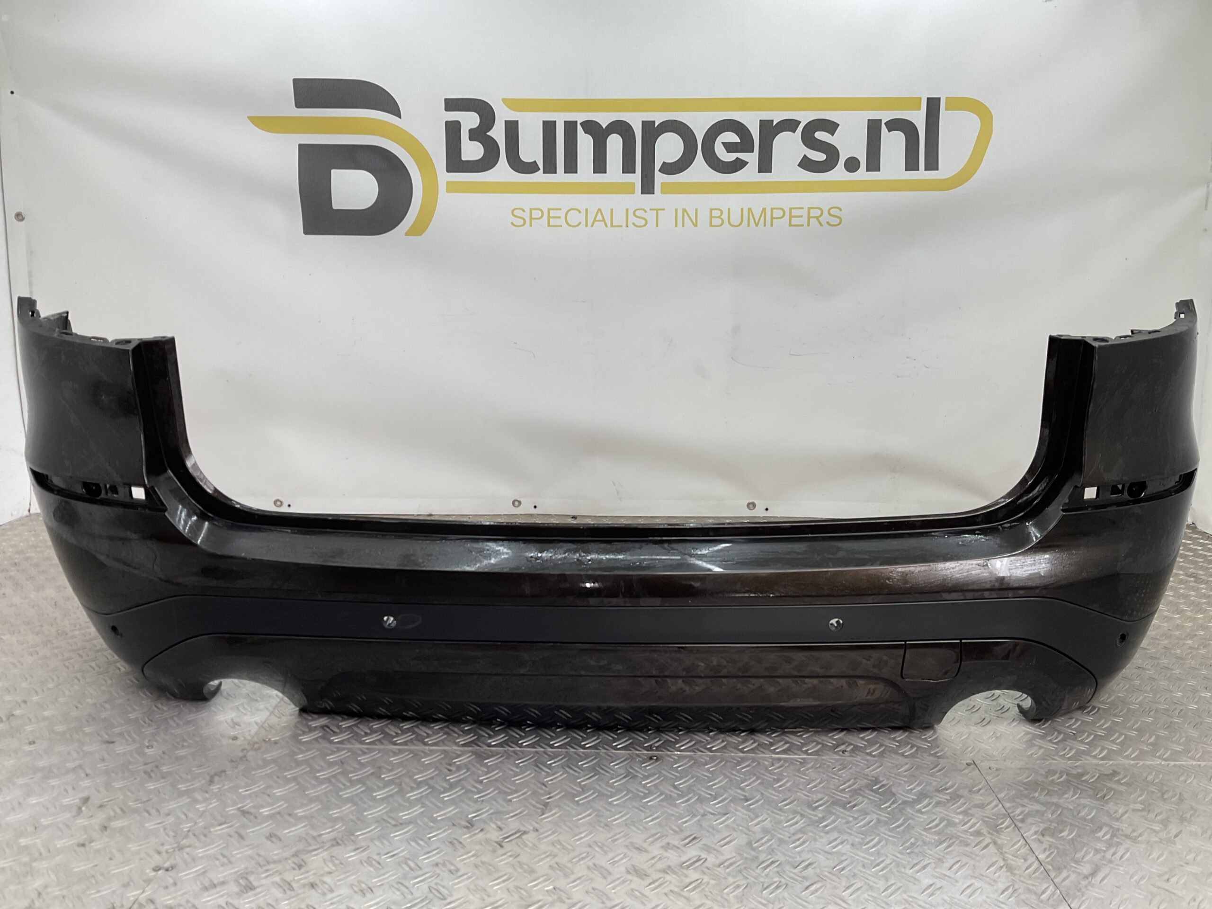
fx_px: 1015
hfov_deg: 61.7
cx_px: 606
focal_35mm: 29
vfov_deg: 48.2
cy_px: 454
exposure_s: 1/112
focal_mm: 3
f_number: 1.8
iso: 16
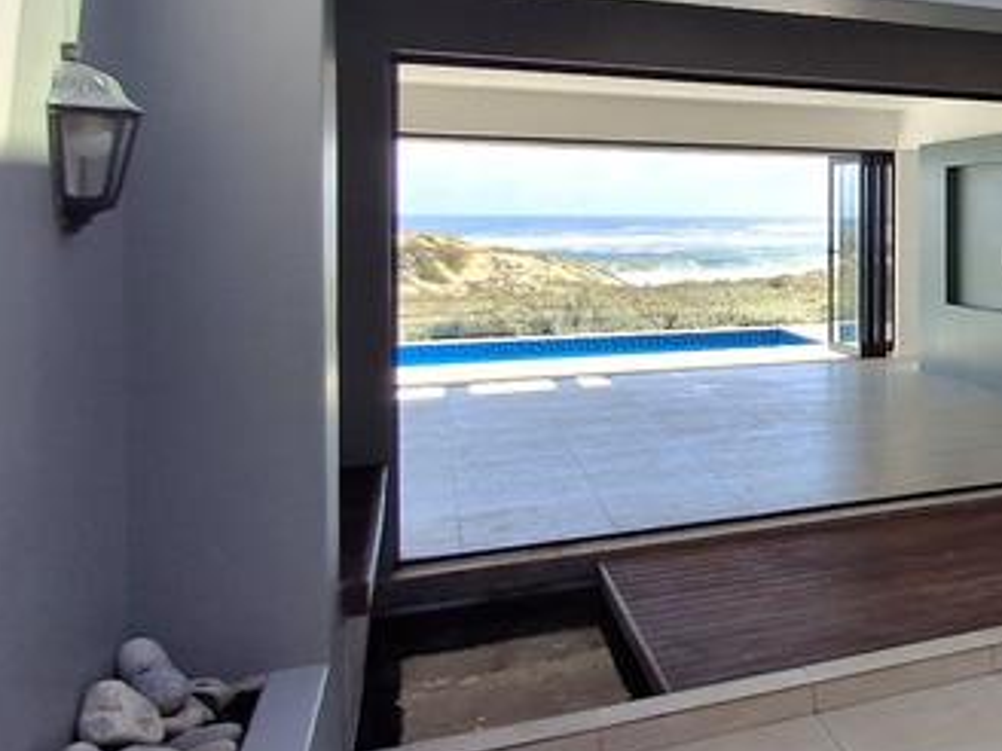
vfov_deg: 36.5
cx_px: 1100
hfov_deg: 39.3
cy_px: 266
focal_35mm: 39
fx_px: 1129
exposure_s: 1/625
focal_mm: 1.64
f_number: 2.2
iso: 40
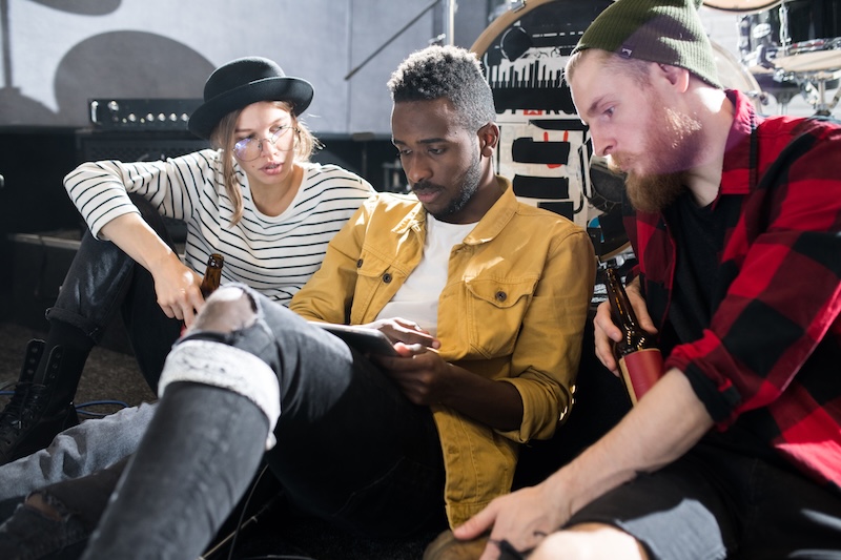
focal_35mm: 35
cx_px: 420
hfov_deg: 54.4
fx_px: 817
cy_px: 280
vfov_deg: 37.8
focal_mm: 35
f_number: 2.8
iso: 800
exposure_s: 1/160
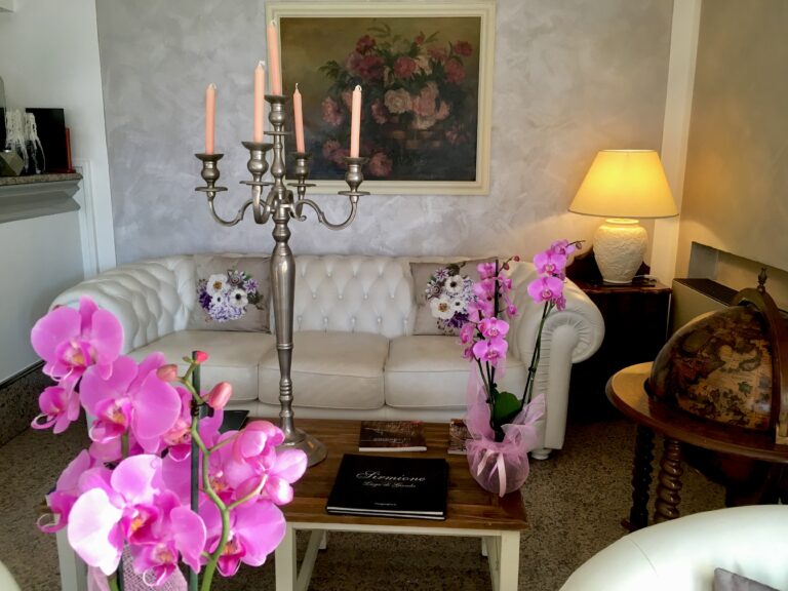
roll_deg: -0.3
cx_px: 394
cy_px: 296
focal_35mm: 29
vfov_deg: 48.2
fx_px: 660
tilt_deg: -12.0
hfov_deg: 61.7
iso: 40
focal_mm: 4.15
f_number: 2.2
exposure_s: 1/33
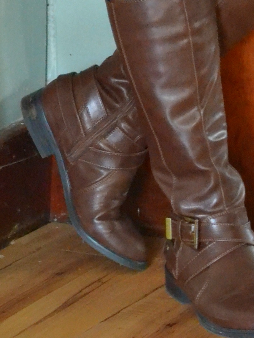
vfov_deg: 5.5
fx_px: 3435
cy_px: -451
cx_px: 168
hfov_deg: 4.2
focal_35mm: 351
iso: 3200
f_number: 8
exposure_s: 1/2.5
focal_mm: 50
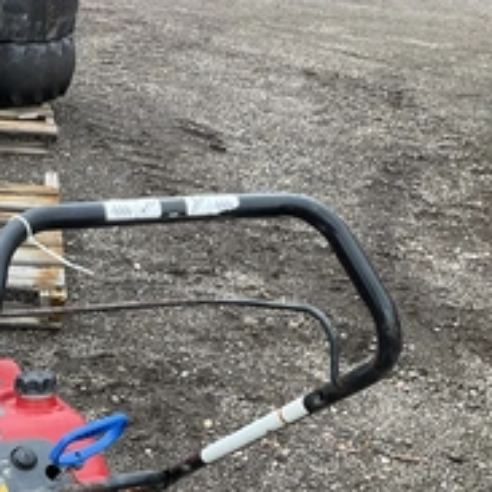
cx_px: 3
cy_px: 401
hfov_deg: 28.7
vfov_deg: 29.8
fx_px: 900
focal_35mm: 56
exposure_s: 1/122
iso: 32
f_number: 1.8
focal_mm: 3
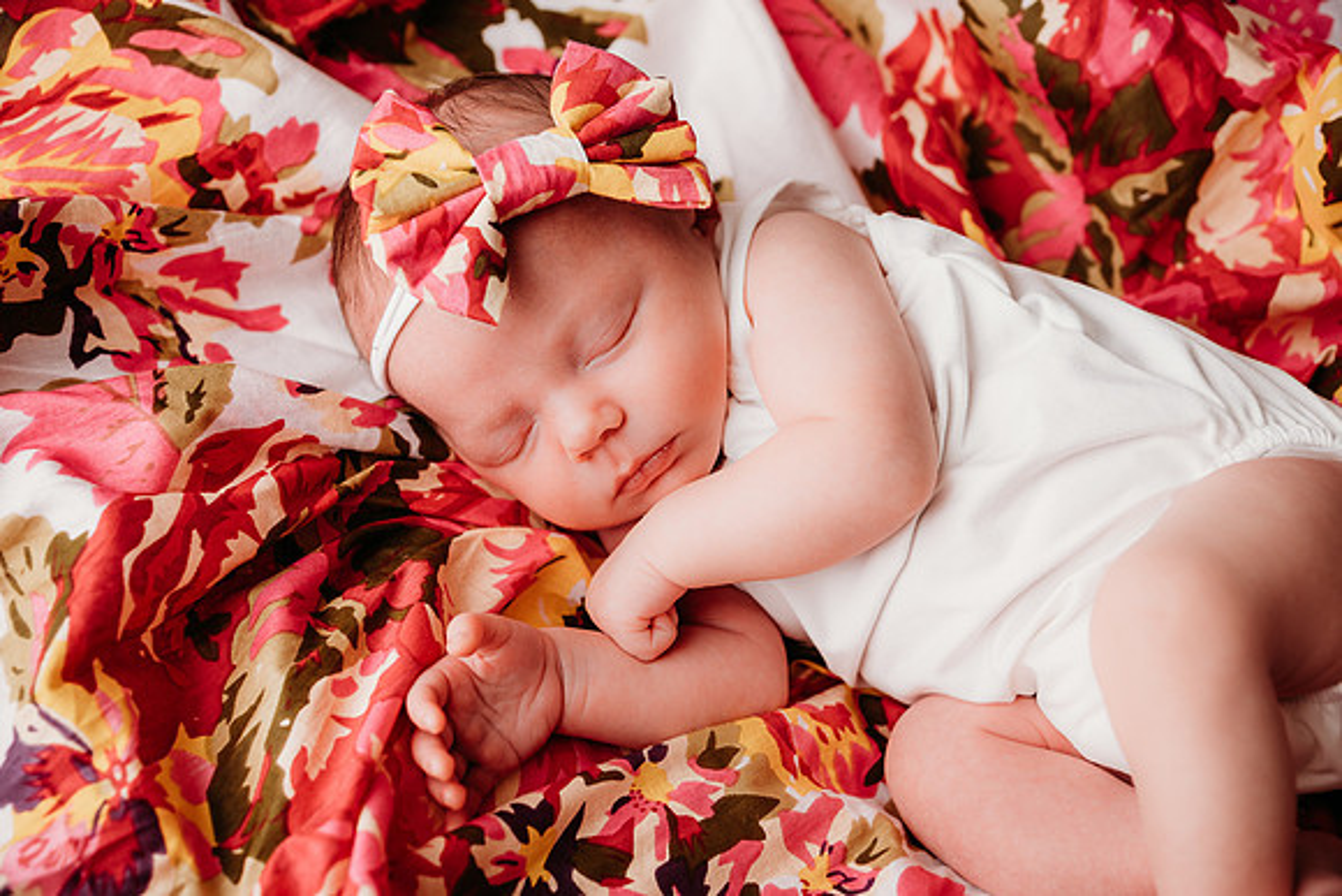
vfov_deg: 29.3
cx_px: 671
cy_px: 448
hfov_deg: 42.7
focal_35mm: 46
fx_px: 1715
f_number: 4.5
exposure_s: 1/200
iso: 125
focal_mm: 46
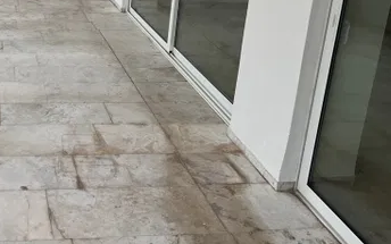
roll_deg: -2.3
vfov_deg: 25.8
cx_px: 64
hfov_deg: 39.7
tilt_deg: -15.0
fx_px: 511
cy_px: 15
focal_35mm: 48
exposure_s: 1/1669
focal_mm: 5.7
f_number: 1.5
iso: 50
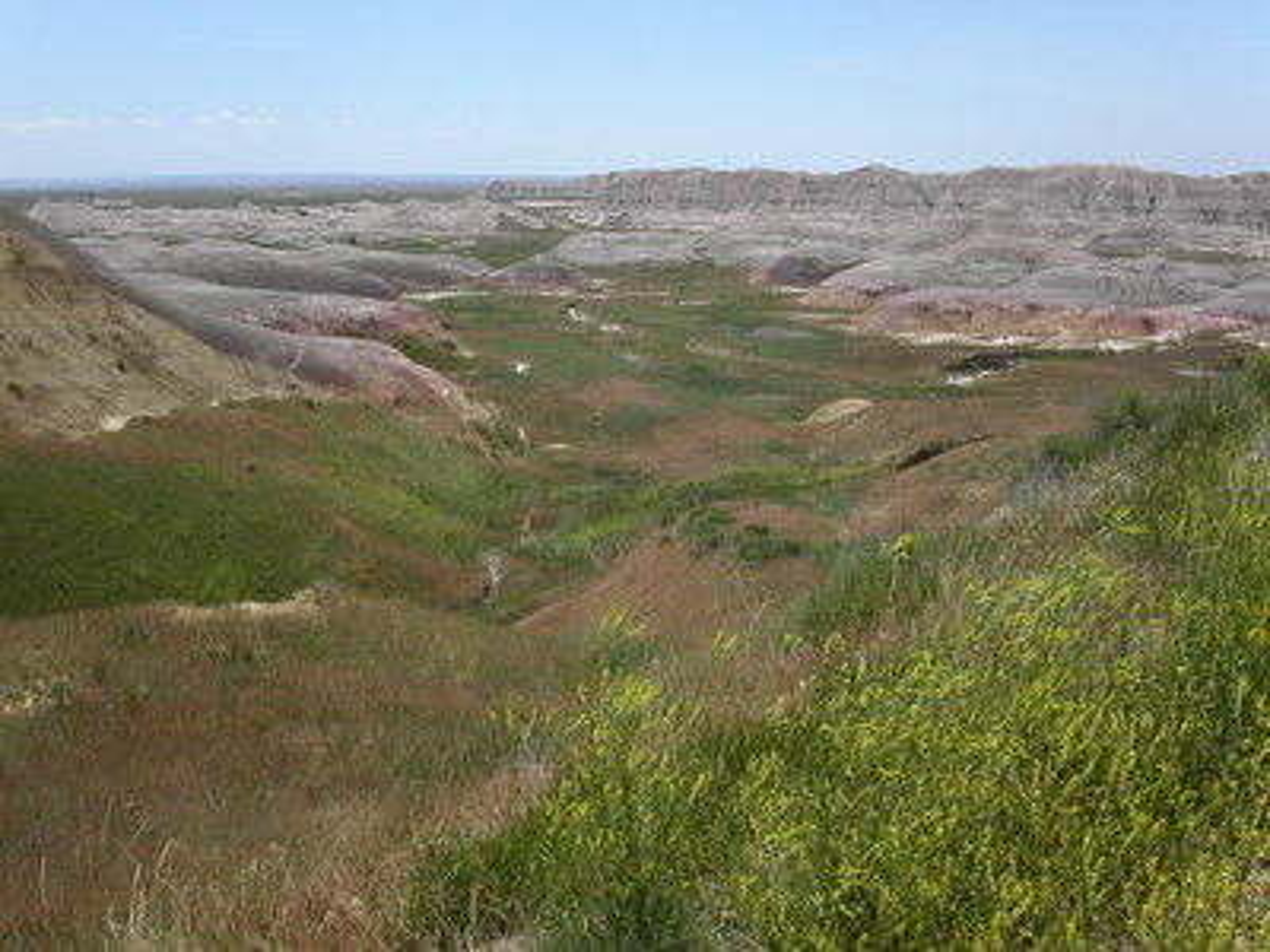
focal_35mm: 38
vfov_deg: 37.7
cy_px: 476
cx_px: 635
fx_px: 1394
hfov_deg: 49.0
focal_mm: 7.8
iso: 100
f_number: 8
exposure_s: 1/350
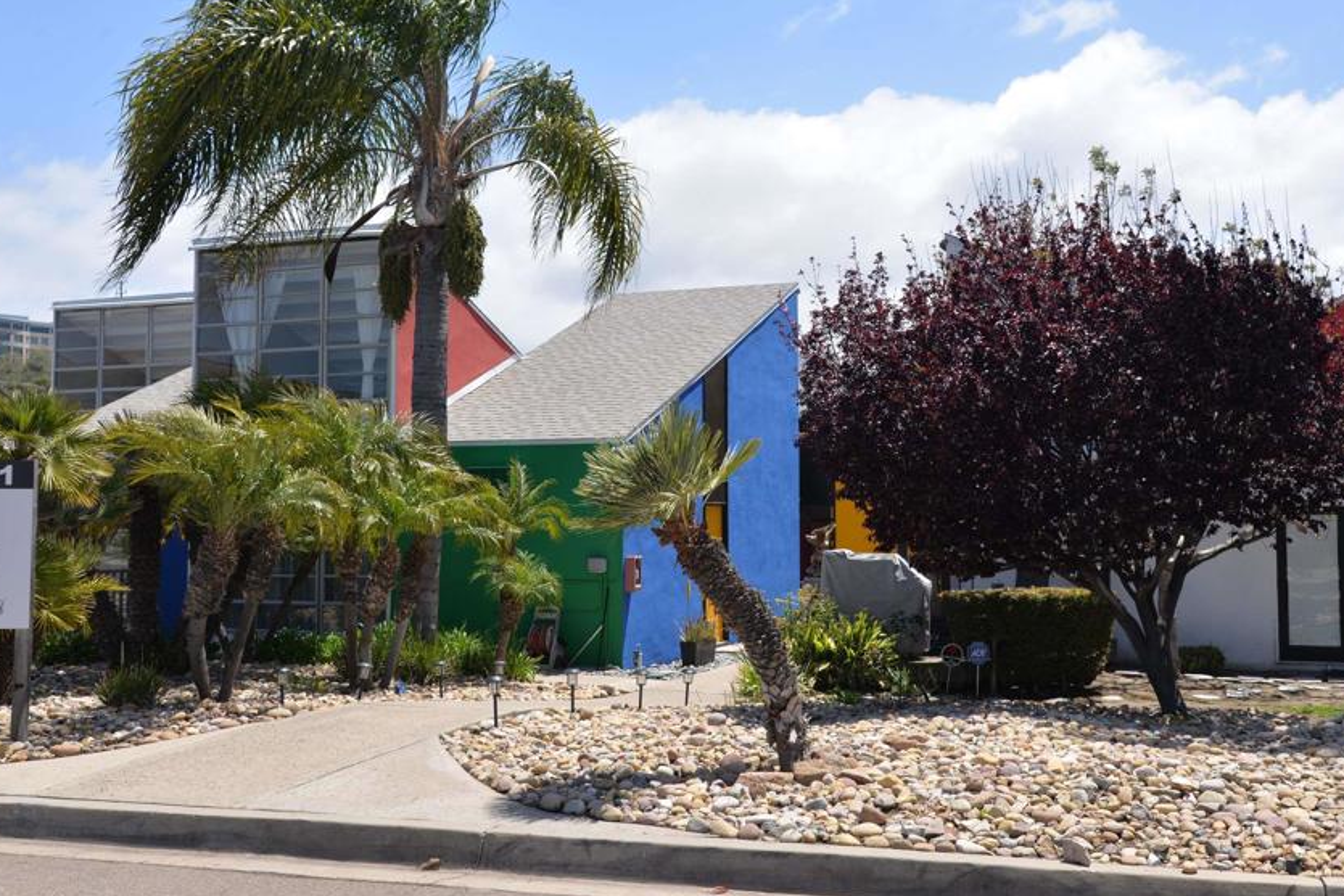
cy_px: 393
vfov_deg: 35.0
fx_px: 1419
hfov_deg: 50.5
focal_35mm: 38
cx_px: 774
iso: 100
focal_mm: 31
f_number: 8
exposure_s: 1/200
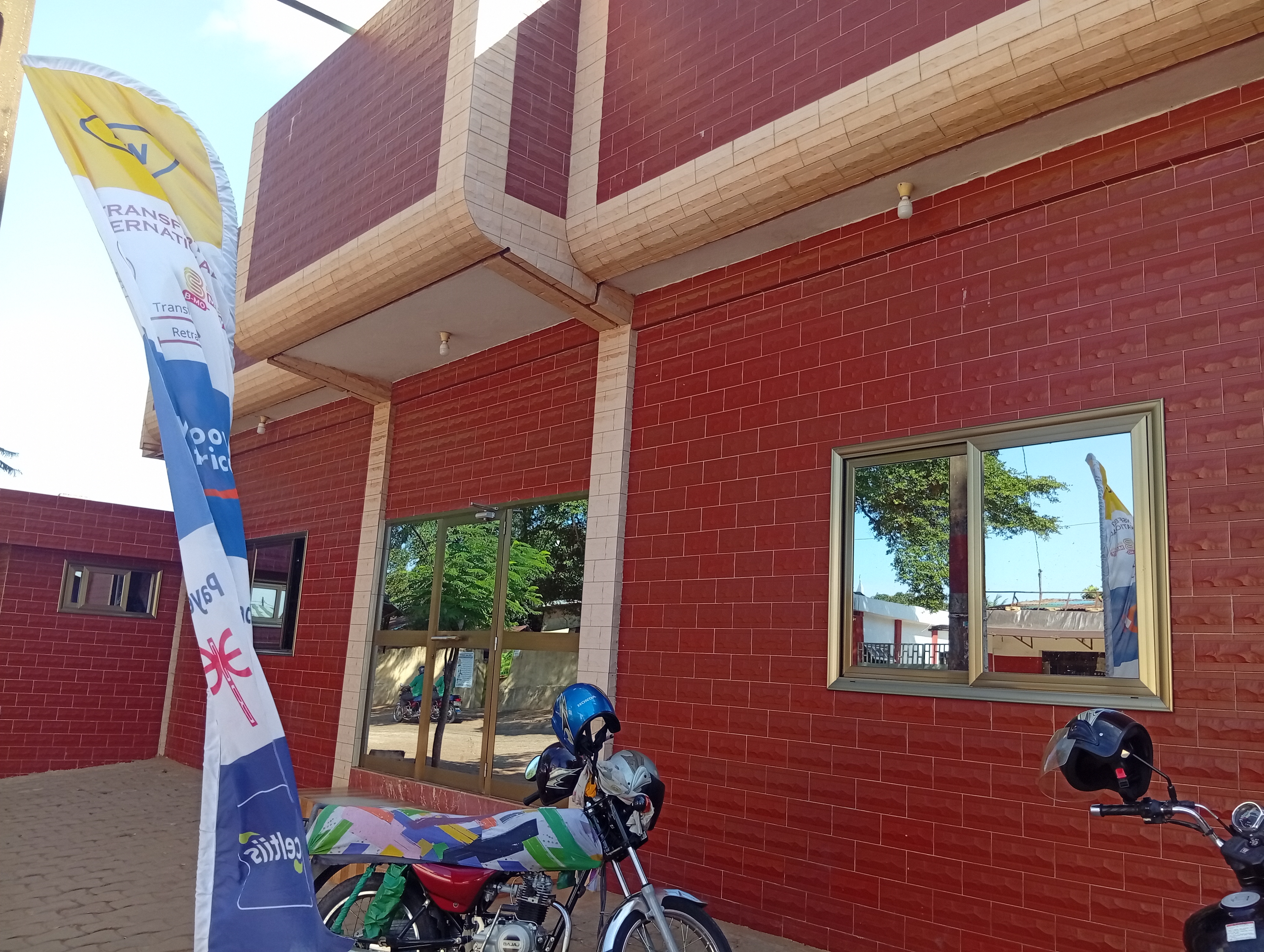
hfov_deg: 65.2
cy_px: 476
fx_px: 987
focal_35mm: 27
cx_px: 632
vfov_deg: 51.5
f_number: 1.8
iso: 51
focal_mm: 3.84
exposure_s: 1/304
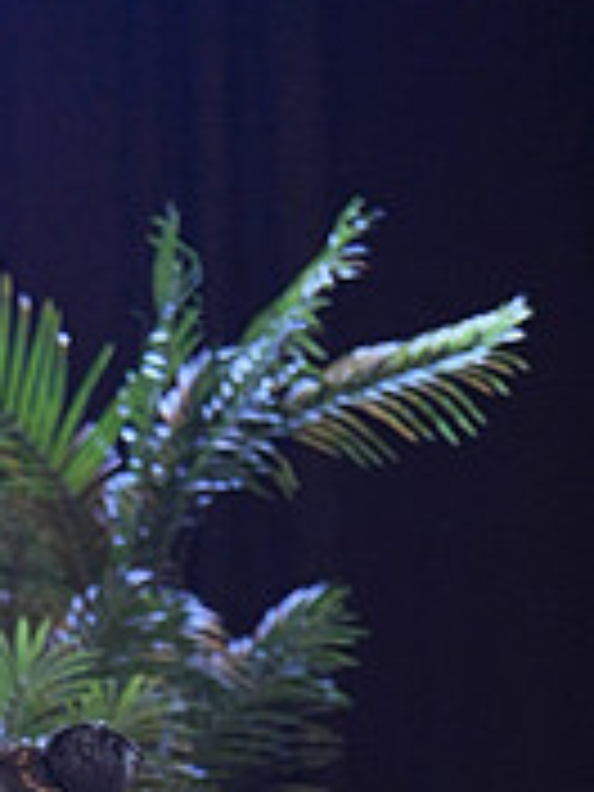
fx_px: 12858
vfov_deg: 3.5
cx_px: -83
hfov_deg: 2.6
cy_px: 1242
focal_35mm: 562
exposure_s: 1/500
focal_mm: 118
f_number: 2
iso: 800
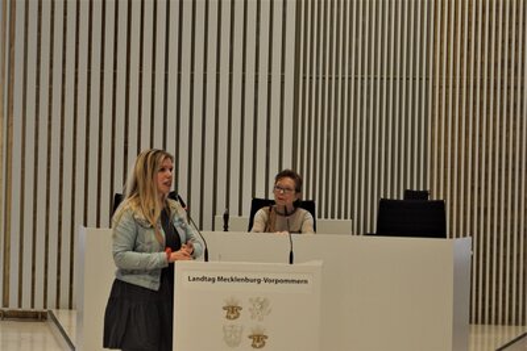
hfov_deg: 24.6
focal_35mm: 82
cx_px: 264
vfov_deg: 16.6
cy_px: 176
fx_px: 1208
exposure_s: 1/90
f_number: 5.6
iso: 500
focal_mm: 55
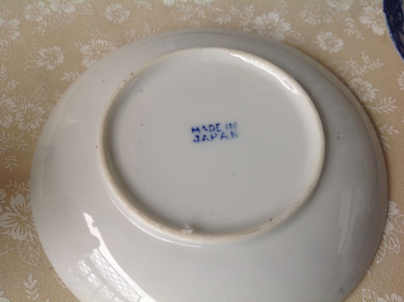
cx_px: 202
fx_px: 408
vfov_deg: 40.6
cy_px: 151
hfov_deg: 52.7
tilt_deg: -60.8
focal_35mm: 35
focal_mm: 4.28
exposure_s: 1/40
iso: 64
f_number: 2.4
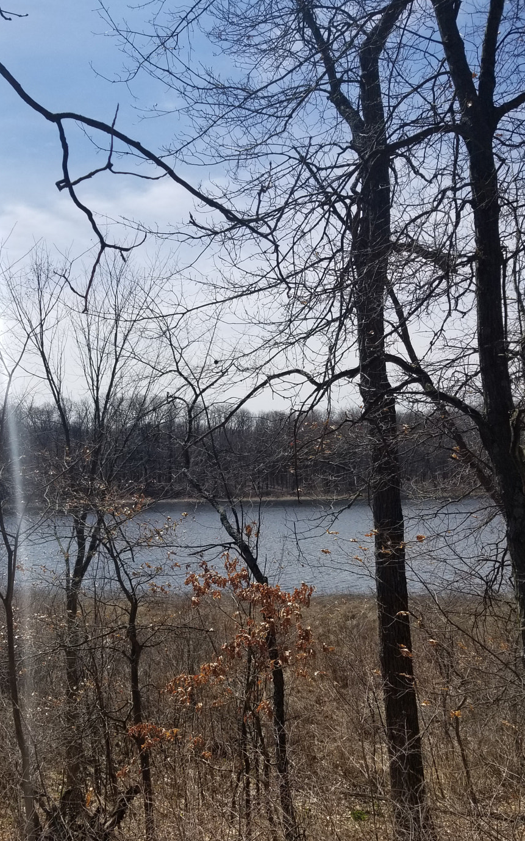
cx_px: 215
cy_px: 482
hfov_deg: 39.3
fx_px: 733
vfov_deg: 59.4
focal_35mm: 32
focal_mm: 4.25
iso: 50
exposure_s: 1/3848
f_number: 1.7
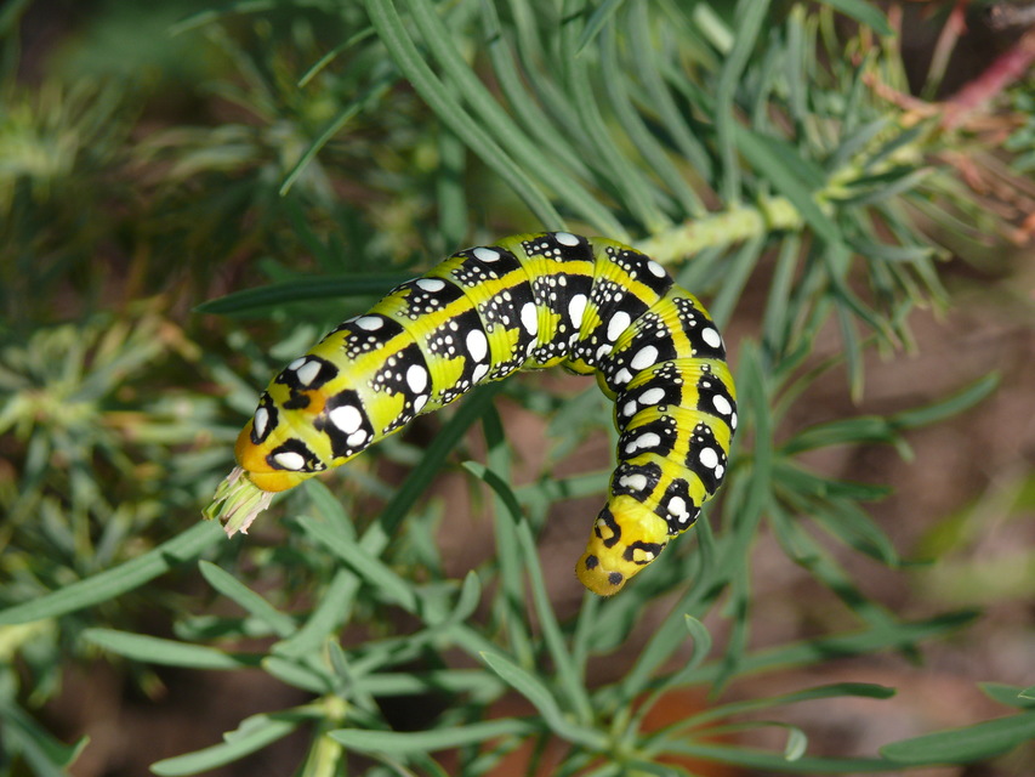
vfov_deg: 7.2
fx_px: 6160
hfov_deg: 9.6
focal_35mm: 206
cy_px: 388
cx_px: 518
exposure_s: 1/320
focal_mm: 43.6
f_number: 5.6
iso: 100
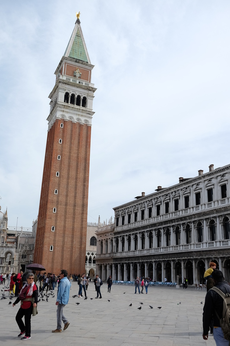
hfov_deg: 37.8
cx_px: 115
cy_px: 173
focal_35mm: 35
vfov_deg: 54.4
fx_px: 336
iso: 200
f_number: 4
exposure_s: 1/1500
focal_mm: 23
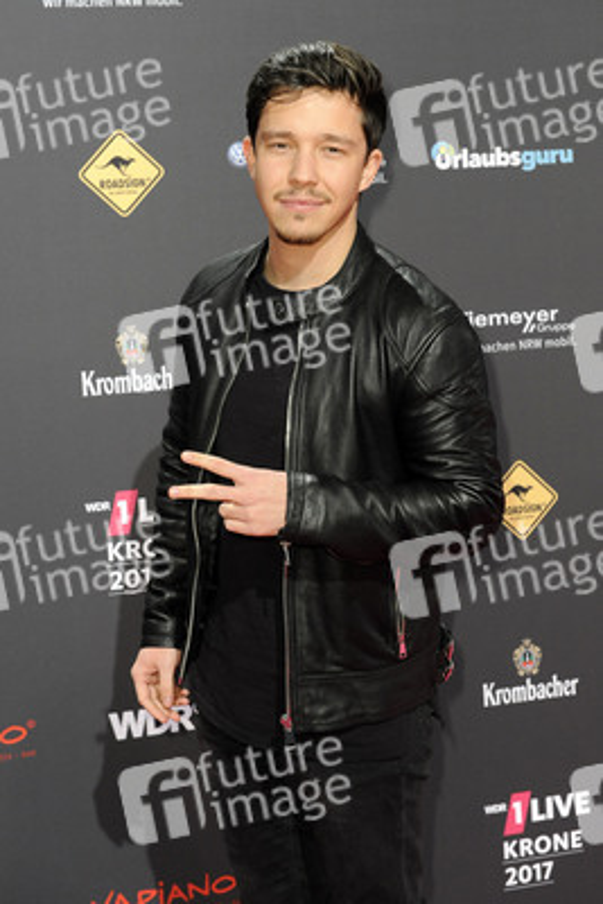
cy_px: 452
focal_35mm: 62
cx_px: 302
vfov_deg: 32.4
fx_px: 1556
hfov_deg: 21.9
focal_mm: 62
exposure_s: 1/160
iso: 2500
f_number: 7.1
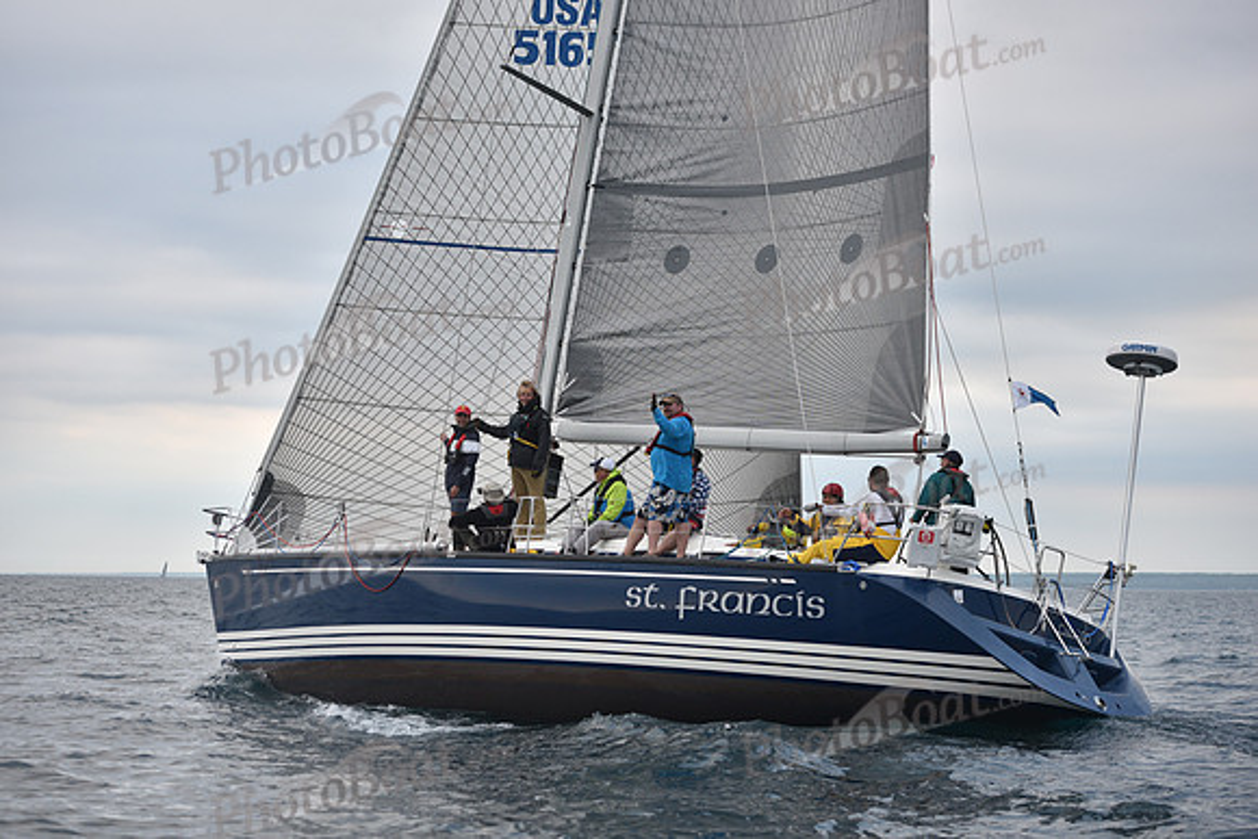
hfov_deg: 28.8
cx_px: 629
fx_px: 2447
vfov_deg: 19.5
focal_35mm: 70
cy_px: 420
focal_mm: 70
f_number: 4
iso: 400
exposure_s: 1/640
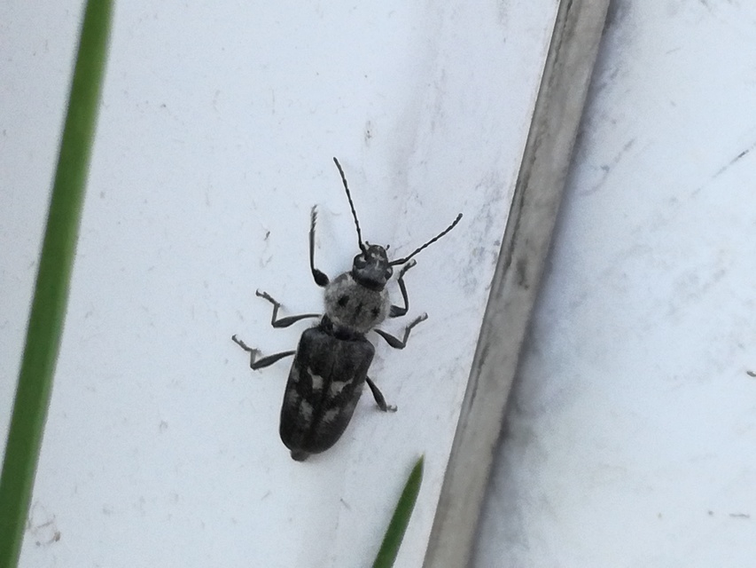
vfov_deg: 15.6
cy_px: 284
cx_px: 378
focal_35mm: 95
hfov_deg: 20.6
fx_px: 2075
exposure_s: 1/100
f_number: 2
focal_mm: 3.79
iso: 100
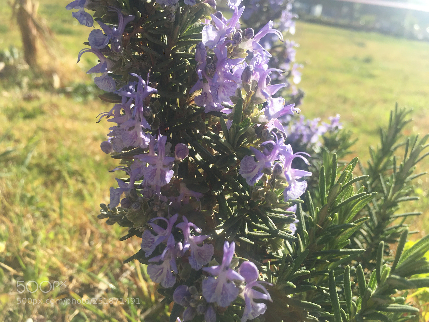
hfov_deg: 61.7
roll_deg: -7.7
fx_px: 359
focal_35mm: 29
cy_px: 161
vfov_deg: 48.2
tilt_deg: -25.0
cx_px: 214
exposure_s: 1/1014
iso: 32
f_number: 2.2
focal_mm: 4.15
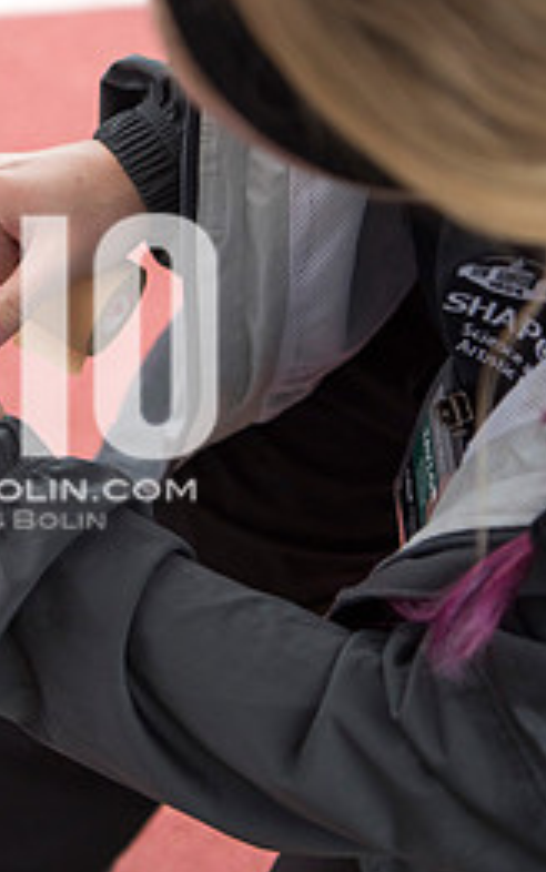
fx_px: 2687
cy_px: 371
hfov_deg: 11.5
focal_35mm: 113
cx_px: -33
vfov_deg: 18.4
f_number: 3.2
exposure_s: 1/400
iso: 500
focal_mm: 50
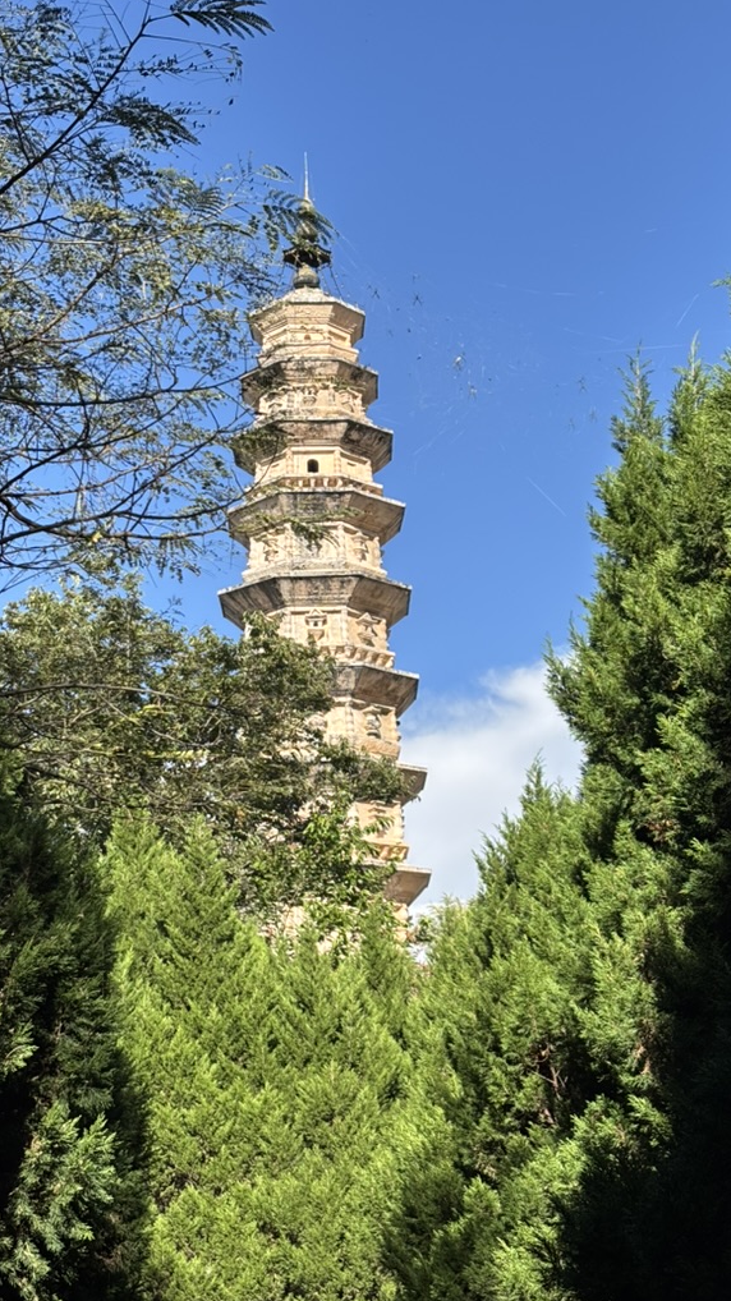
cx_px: 345
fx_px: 1966
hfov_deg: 21.1
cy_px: 649
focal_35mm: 57
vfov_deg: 36.6
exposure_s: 1/1592
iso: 40
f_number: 1.6
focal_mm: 5.96
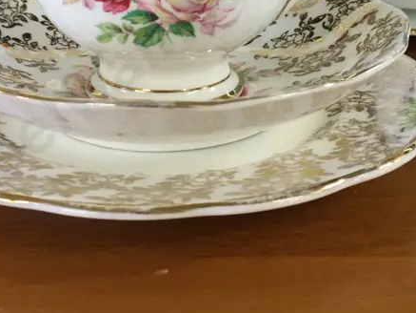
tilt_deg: -14.7
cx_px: 188
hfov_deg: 28.5
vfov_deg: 21.1
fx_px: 817
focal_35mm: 68
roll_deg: +0.0
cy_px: 20
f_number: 2.2
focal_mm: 4.15
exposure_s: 1/17
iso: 40
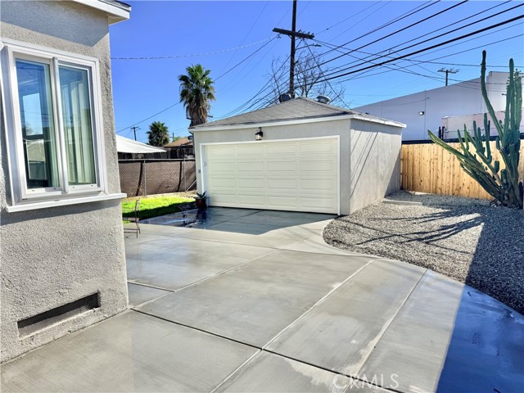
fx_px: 363
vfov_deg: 56.8
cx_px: 262
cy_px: 196
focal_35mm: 24
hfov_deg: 71.6
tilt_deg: -5.6
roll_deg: +1.9
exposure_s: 1/5714
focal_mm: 6.76
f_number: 1.78
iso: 80
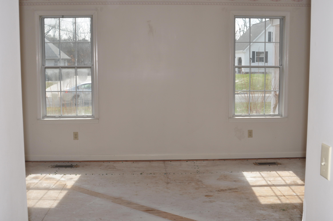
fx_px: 388
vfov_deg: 31.8
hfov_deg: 46.5
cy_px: 110
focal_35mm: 42
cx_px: 166
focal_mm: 28
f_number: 7.1
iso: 200
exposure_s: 1/200
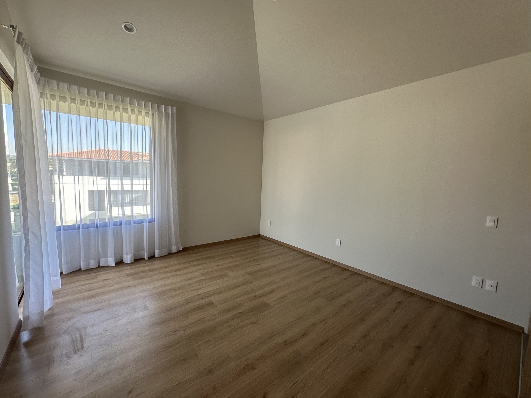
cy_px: 199
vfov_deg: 85.7
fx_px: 215
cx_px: 266
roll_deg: -0.8
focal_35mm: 14
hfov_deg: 102.1
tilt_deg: -5.6
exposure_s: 1/99
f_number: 2.2
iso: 64
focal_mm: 2.22
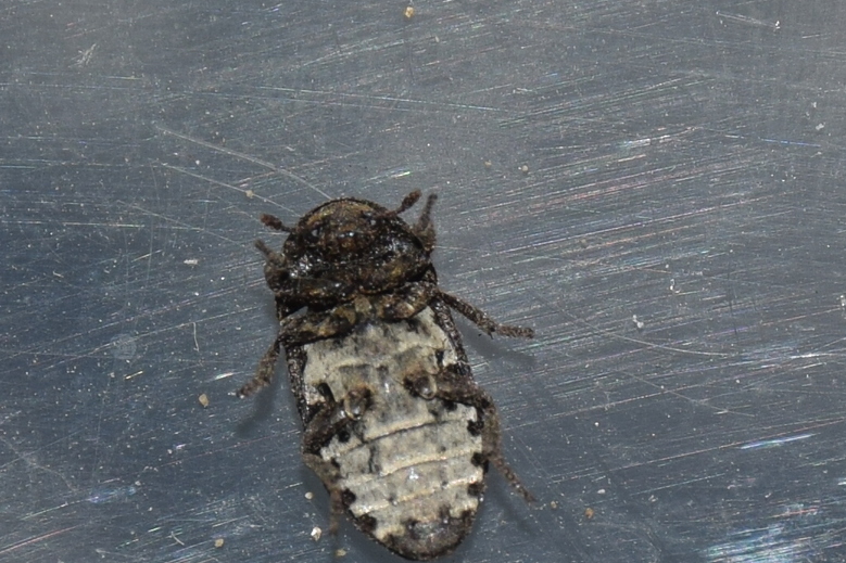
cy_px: 295
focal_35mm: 225
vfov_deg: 6.1
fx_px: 5286
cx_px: 389
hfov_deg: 9.1
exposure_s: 1/160
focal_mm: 122
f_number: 11
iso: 100
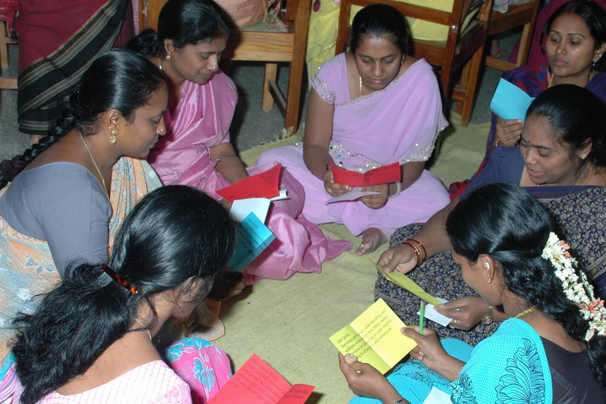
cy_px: 213
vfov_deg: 26.0
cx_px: 337
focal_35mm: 52
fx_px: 876
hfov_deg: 38.1
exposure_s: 1/125
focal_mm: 26
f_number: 4.5
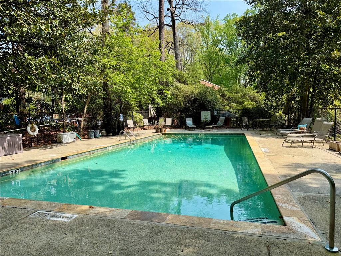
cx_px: 170
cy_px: 128
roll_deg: +1.3
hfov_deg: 71.6
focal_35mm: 24
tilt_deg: -5.7
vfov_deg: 56.8
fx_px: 236
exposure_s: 1/1689
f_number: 1.78
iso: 80
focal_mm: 6.76
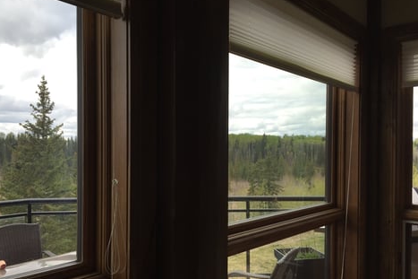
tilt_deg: +1.6
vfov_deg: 42.2
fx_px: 360
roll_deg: -0.4
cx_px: 206
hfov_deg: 60.3
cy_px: 155
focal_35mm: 31
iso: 32
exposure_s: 1/471
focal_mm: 4.15
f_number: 2.2
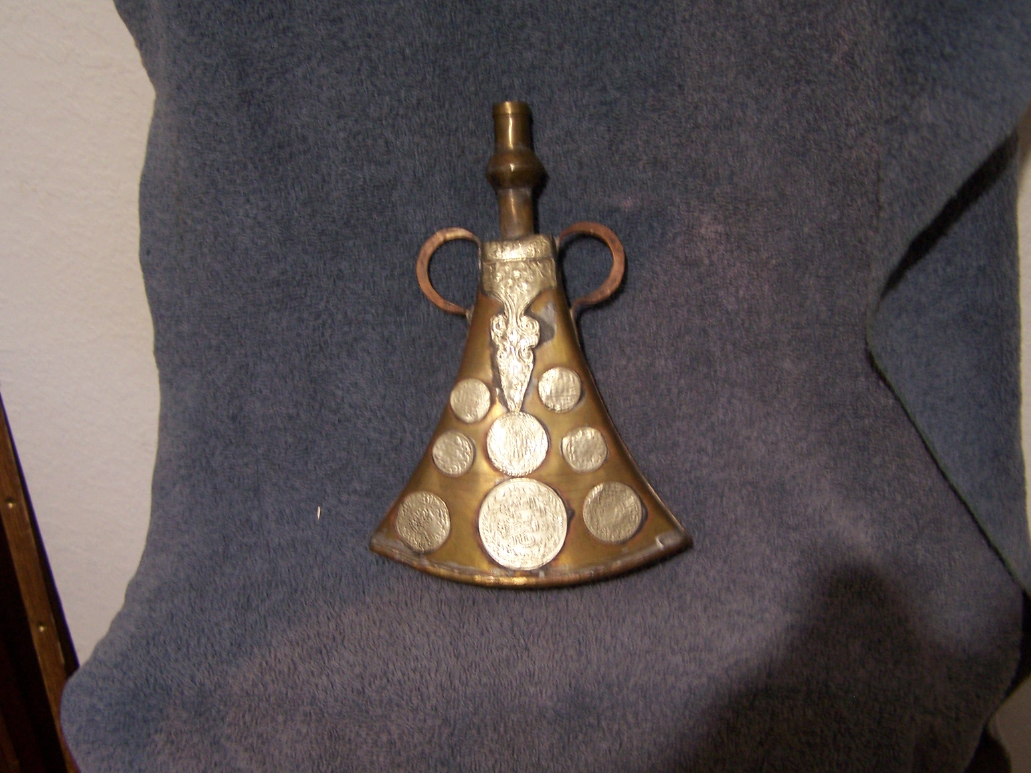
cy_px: 386
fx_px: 1132
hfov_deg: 49.0
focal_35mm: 38
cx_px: 516
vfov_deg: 37.7
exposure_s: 1/8
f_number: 2.8
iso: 140
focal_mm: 6.3
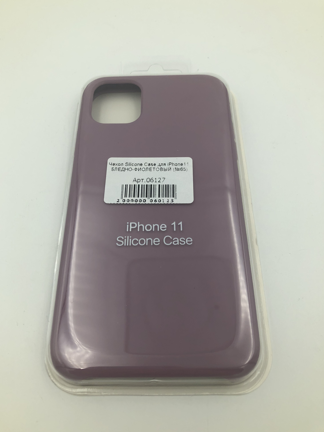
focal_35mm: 29
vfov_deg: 61.7
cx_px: 157
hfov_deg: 48.2
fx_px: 362
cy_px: 215
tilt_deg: -63.6
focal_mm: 3.99
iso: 20
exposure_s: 1/979
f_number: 1.8
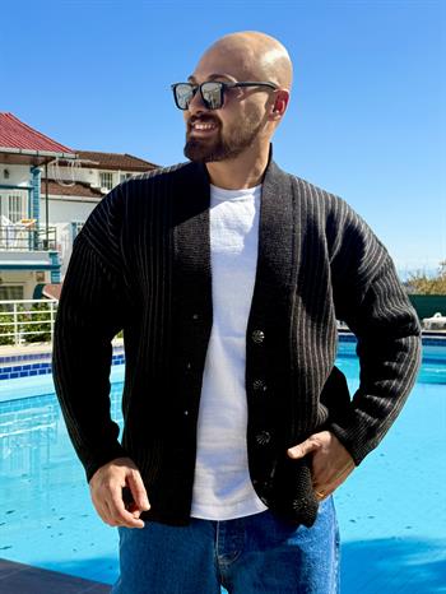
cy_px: 297
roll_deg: -0.1
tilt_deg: -0.2
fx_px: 824
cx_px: 223
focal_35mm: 48
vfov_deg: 39.6
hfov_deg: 30.3
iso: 100
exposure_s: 1/3891
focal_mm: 6.76
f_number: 1.78
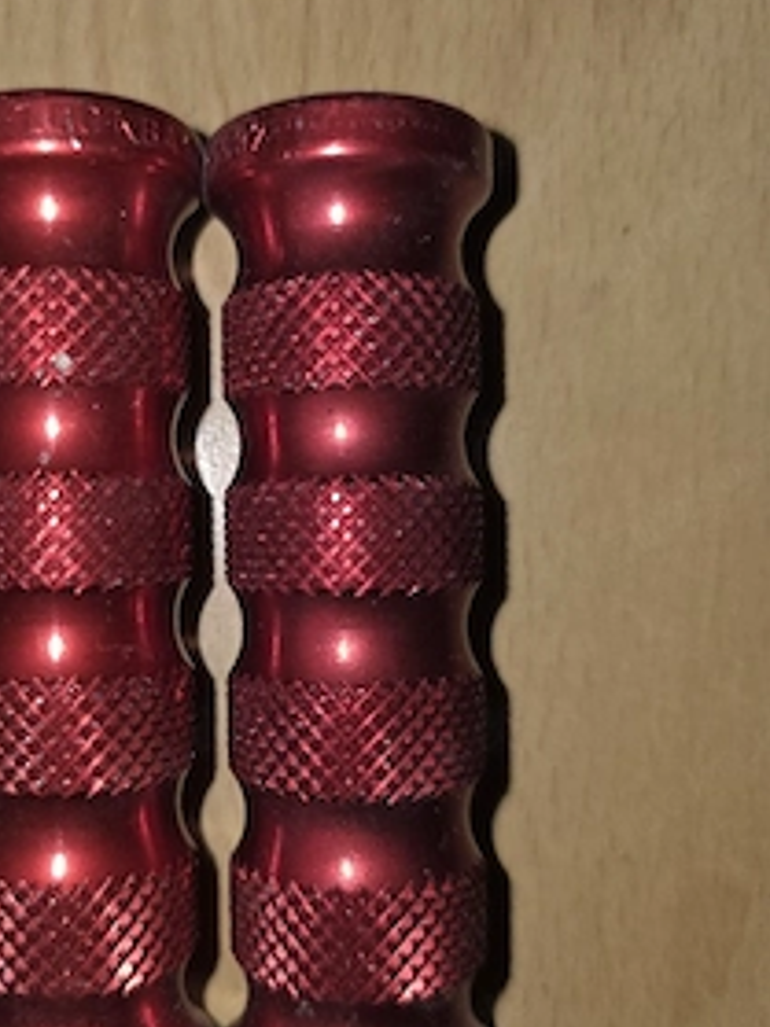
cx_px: 221
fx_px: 979
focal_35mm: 33
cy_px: 530
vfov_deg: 55.4
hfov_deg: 42.0
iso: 12
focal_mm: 6.3
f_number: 1.7
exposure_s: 1/137
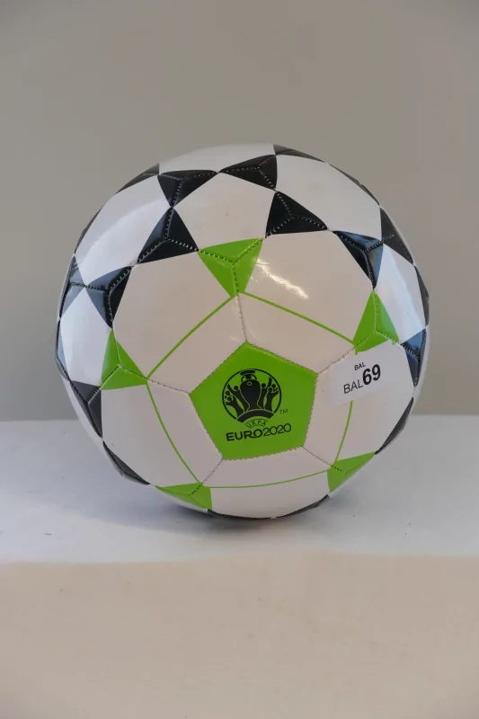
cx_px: 240
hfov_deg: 9.9
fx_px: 2775
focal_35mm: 139
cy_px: 360
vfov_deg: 14.8
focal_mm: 50.69
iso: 500
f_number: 3.9
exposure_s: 1/80
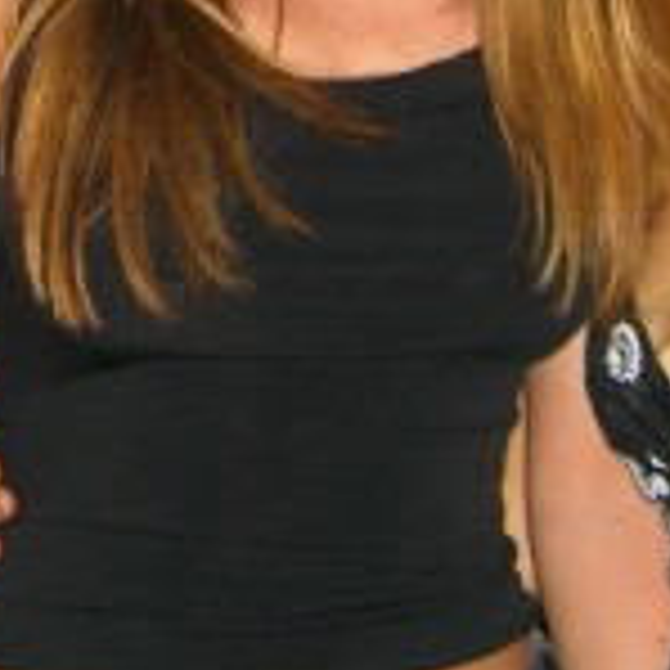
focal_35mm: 135
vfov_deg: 12.7
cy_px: -36
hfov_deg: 12.8
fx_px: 2956
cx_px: 94
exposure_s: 1/60
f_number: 2.8
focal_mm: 7.9
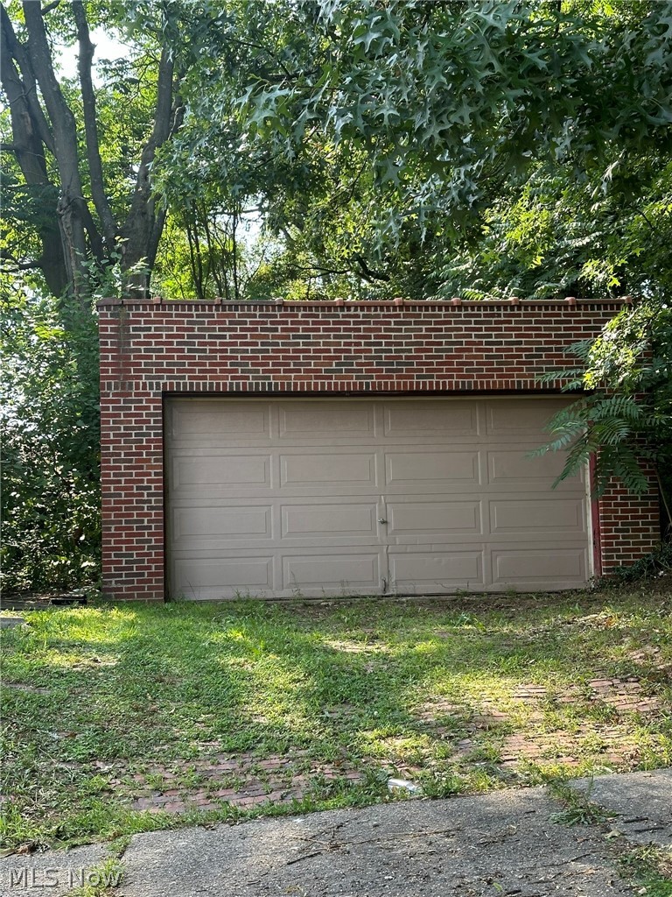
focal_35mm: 48
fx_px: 1242
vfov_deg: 39.7
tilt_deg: +6.7
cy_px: 448
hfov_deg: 30.3
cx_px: 336
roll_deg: +0.3
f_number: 1.78
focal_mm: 6.86
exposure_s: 1/406
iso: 64
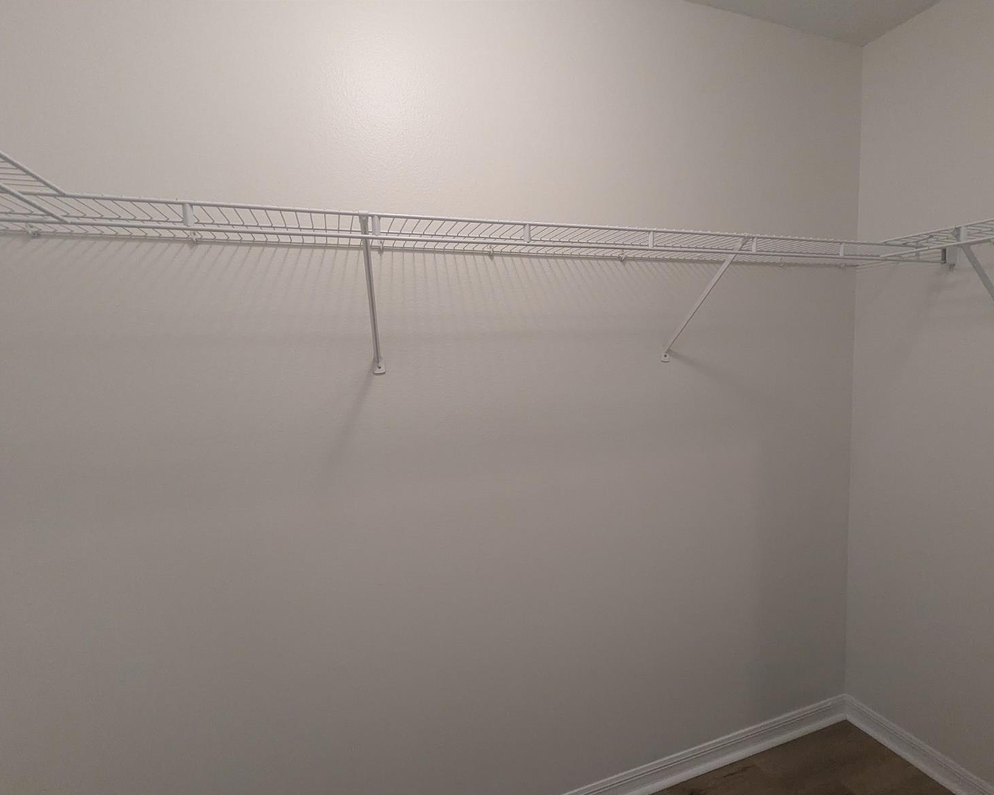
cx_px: 525
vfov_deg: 77.0
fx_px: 500
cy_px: 403
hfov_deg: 89.5
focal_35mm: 17
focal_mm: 2.35
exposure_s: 1/120
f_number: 2.2
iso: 503
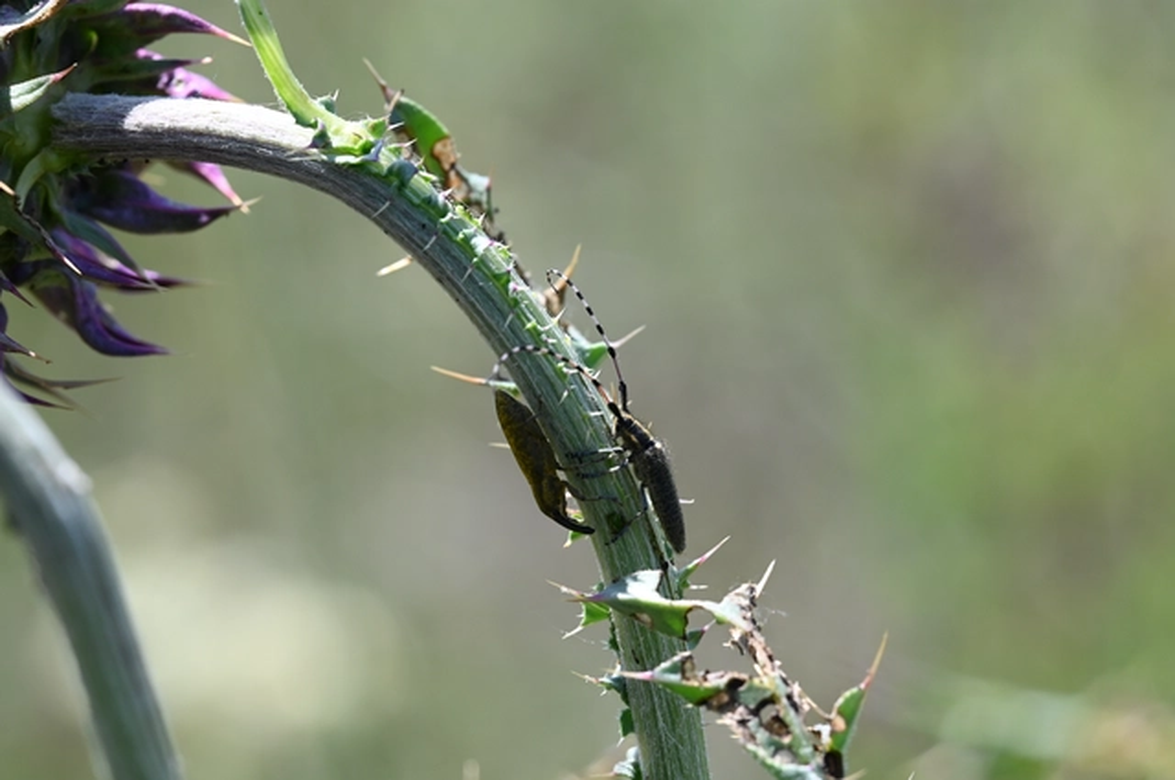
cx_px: 588
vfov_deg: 3.4
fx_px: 13039
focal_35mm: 400
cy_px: 390
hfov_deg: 5.2
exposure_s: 1/640
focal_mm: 400
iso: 1100
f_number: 13
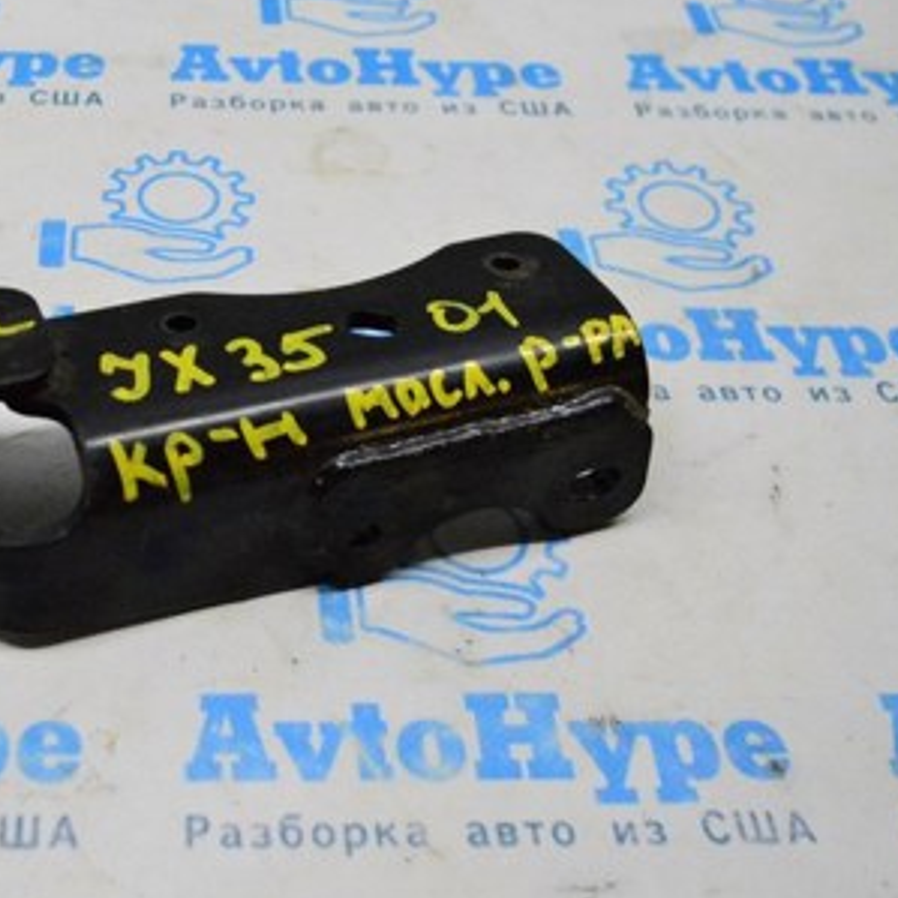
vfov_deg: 34.5
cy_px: 350
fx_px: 1438
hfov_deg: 33.6
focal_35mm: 49
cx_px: 168
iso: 6400
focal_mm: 18
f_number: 3.5
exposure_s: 1/1600
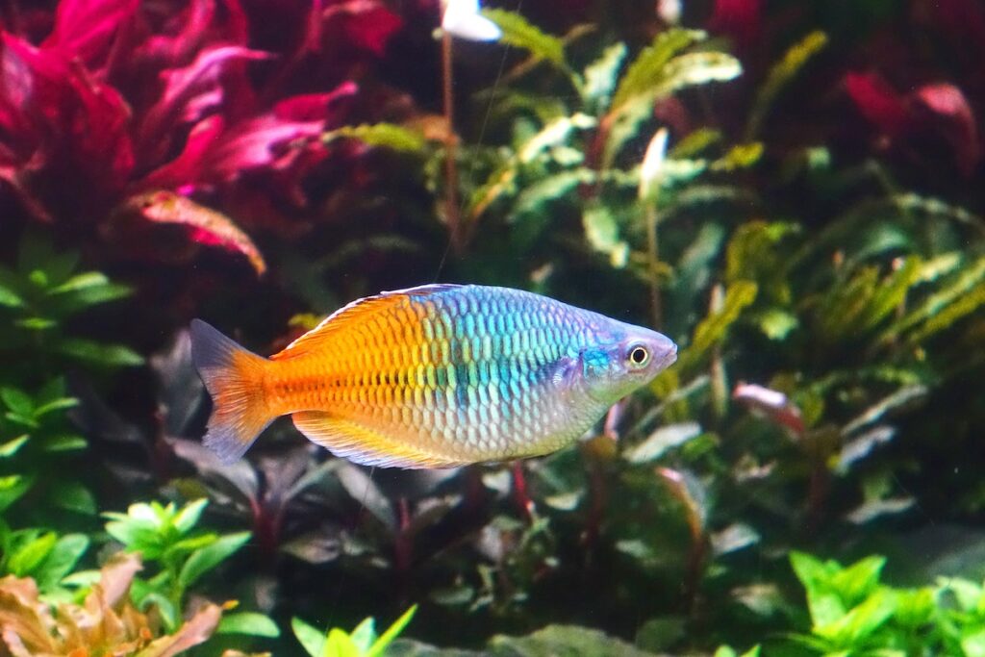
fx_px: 3749
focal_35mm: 137
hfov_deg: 15.0
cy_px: 328
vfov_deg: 10.0
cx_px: 492
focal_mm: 50.2
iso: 2500
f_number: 5.6
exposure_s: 1/250
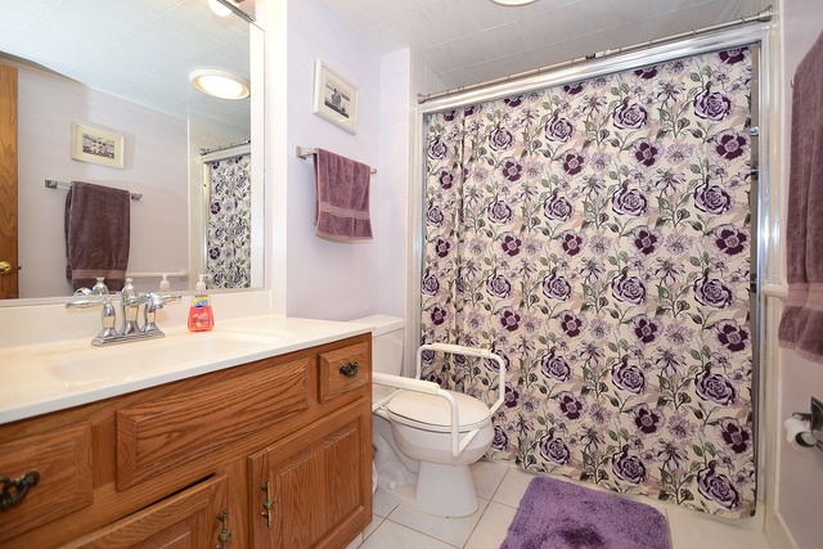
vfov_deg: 72.1
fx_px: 377
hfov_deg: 95.0
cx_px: 412
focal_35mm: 16
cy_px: 274
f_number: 6.3
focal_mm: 11
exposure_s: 1/60
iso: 500
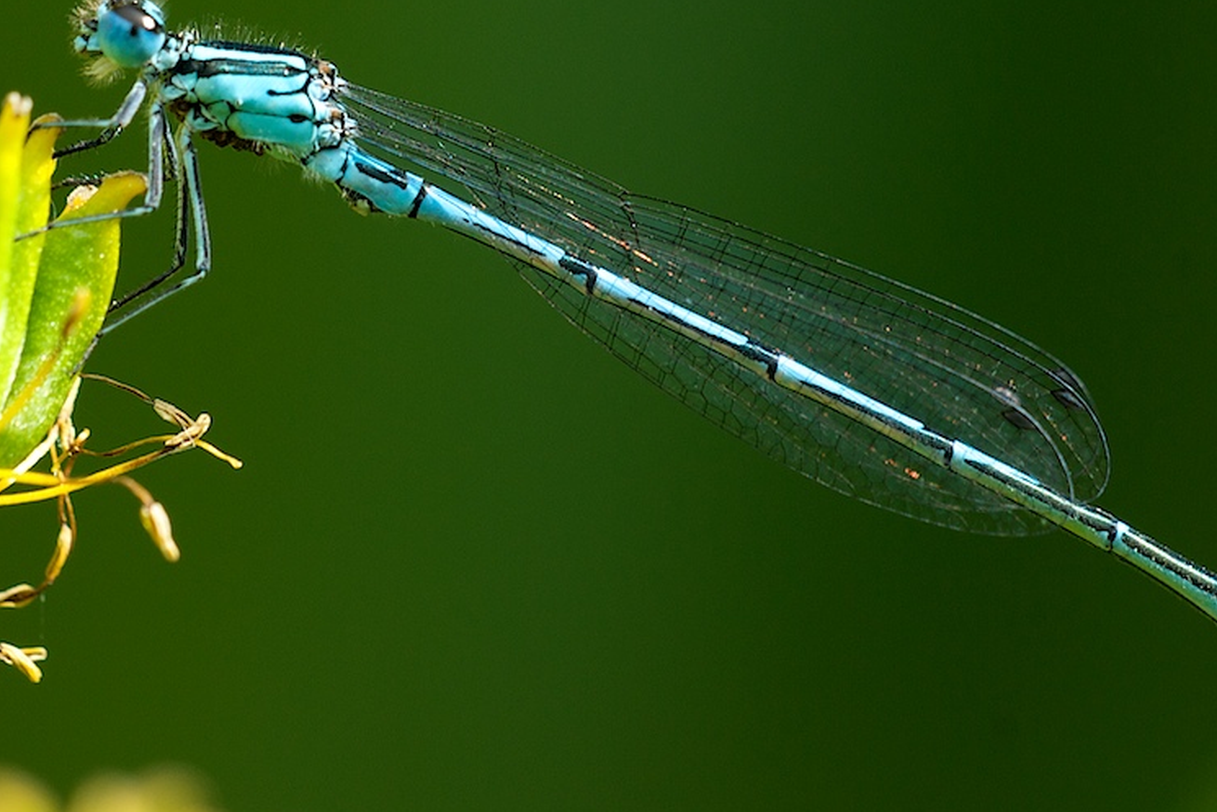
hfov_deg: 5.6
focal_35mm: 371
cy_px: 331
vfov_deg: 3.7
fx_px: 12543
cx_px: 622
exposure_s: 1/80
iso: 100
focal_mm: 180
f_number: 6.3
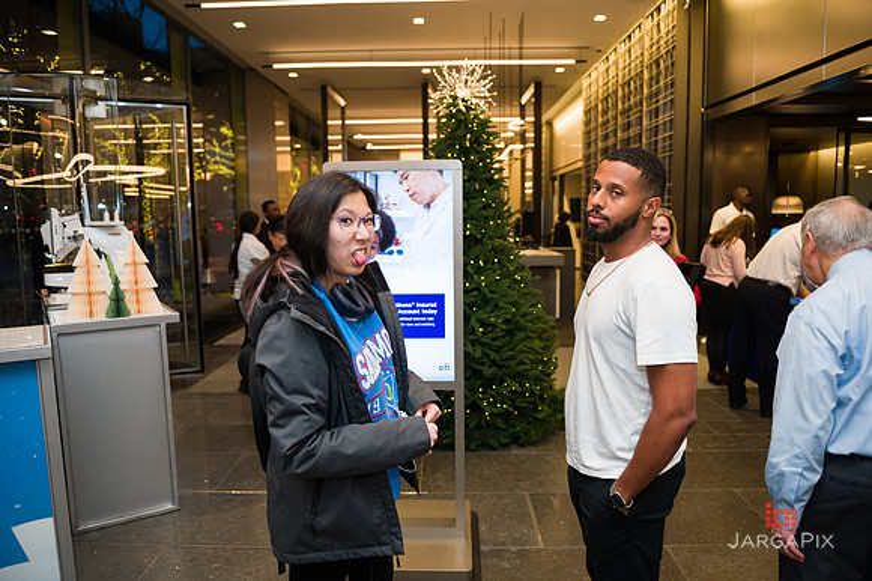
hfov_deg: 69.4
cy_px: 290
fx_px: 629
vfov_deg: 49.5
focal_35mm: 26
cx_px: 436
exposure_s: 1/200
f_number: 3.2
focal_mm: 26
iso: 400
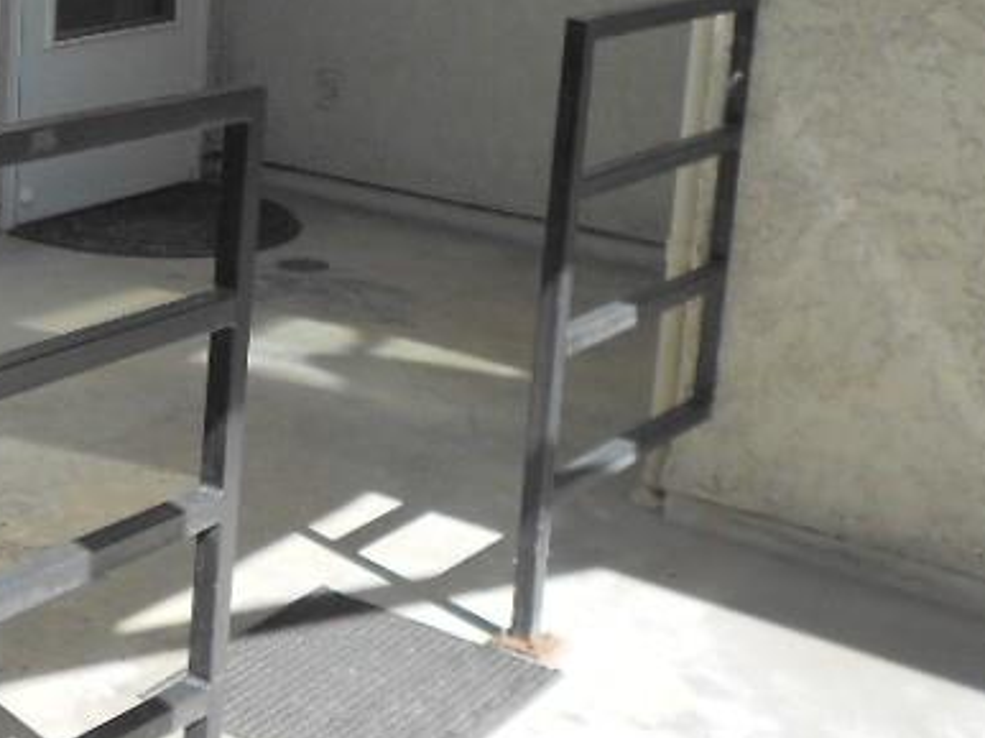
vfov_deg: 20.8
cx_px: -120
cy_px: 56
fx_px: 1962
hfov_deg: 25.9
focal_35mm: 69
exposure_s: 1/320
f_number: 3.2
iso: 80
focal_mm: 4.6
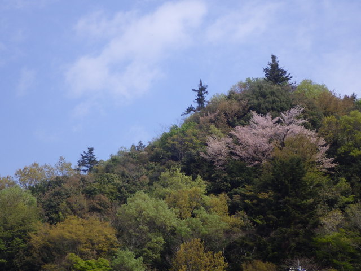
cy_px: 136
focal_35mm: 81
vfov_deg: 18.2
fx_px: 845
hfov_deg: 24.1
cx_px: 180
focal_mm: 14.4
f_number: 5.7
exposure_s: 1/400
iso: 125
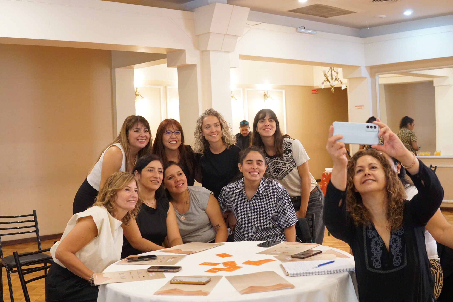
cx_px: 226
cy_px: 151
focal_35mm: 45
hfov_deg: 43.6
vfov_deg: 29.9
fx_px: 566
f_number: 3.5
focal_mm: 30
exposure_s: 1/160
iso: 6400
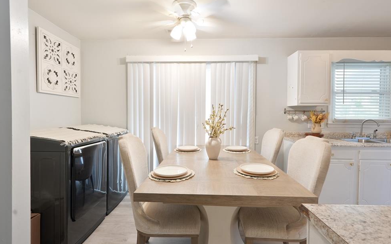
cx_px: 193
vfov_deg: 68.0
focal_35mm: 17
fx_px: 181
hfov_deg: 94.4
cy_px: 120
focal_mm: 16
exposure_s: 1/20
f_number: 7.1
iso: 1600
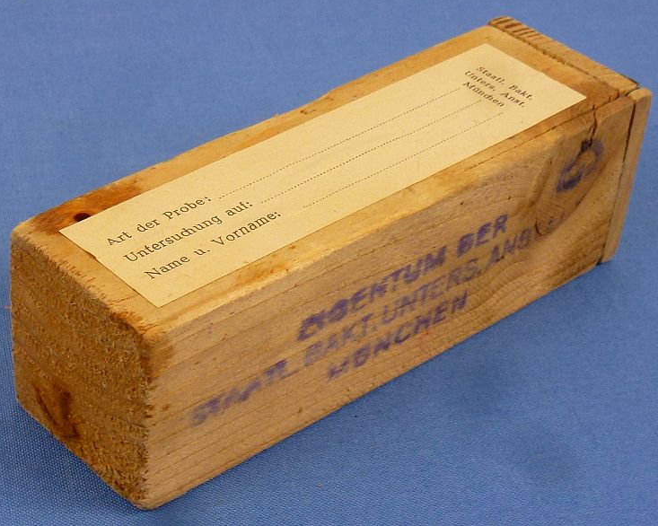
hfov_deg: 38.1
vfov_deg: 30.8
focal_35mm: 49
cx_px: 328
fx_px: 954
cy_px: 258
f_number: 4
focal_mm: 8
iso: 125
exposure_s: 1/80
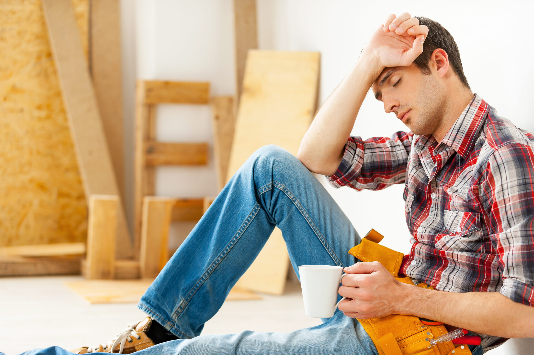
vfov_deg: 15.2
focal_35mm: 90
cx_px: 267
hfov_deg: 22.6
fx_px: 1334
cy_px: 178
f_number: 2.8
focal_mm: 90
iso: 320
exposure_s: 1/125
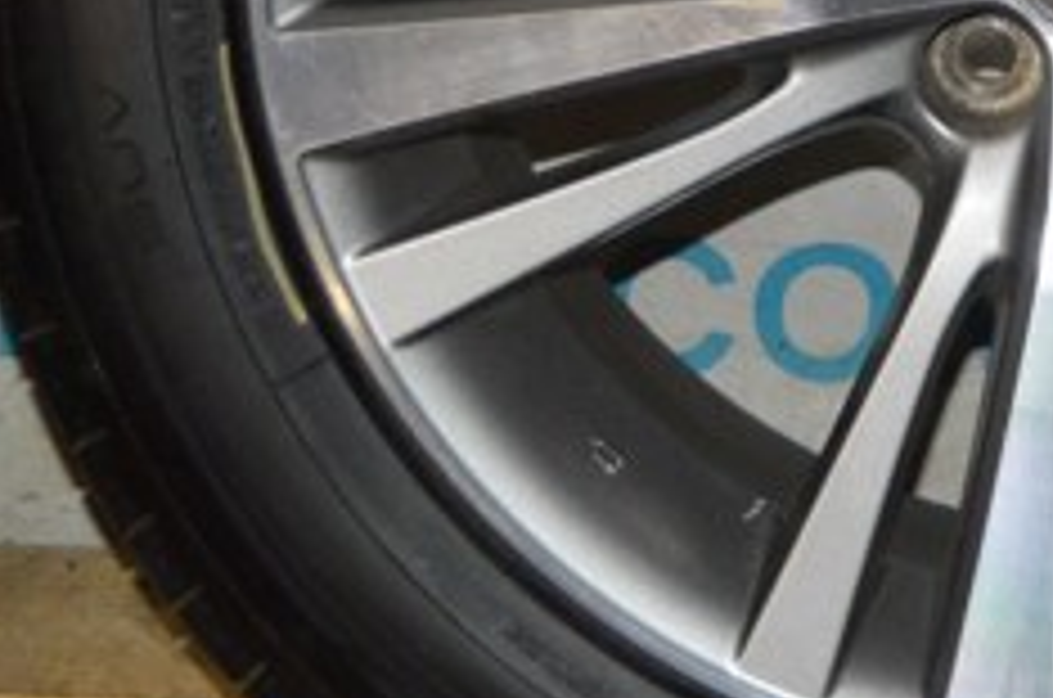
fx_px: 4554
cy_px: -151
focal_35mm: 156
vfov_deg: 8.7
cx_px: 1143
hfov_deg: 13.0
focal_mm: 38
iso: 1800
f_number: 4.8
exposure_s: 1/60
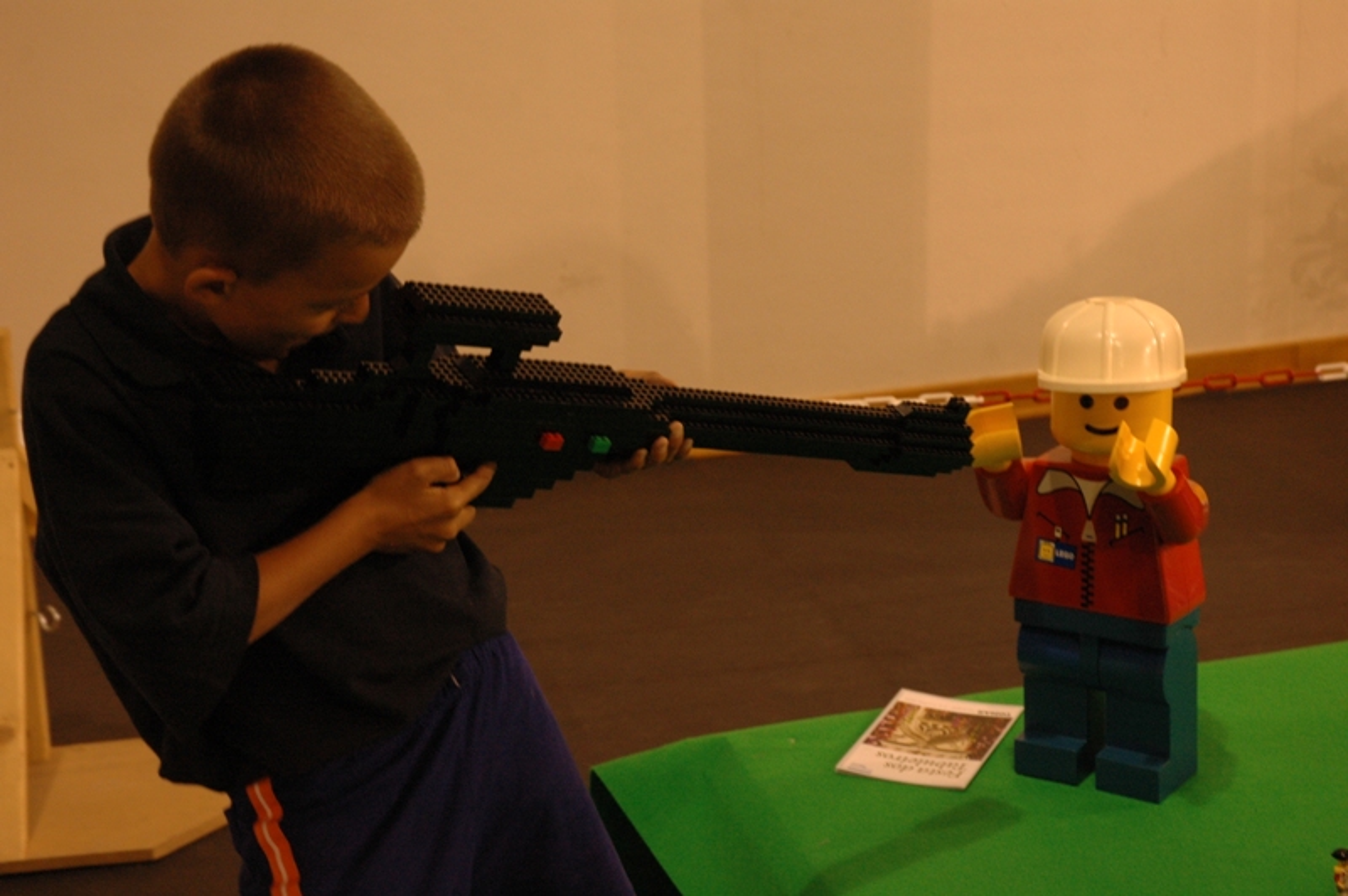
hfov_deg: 29.3
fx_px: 2581
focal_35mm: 69
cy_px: 448
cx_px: 674
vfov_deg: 19.7
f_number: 5.6
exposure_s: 1/40
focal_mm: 46
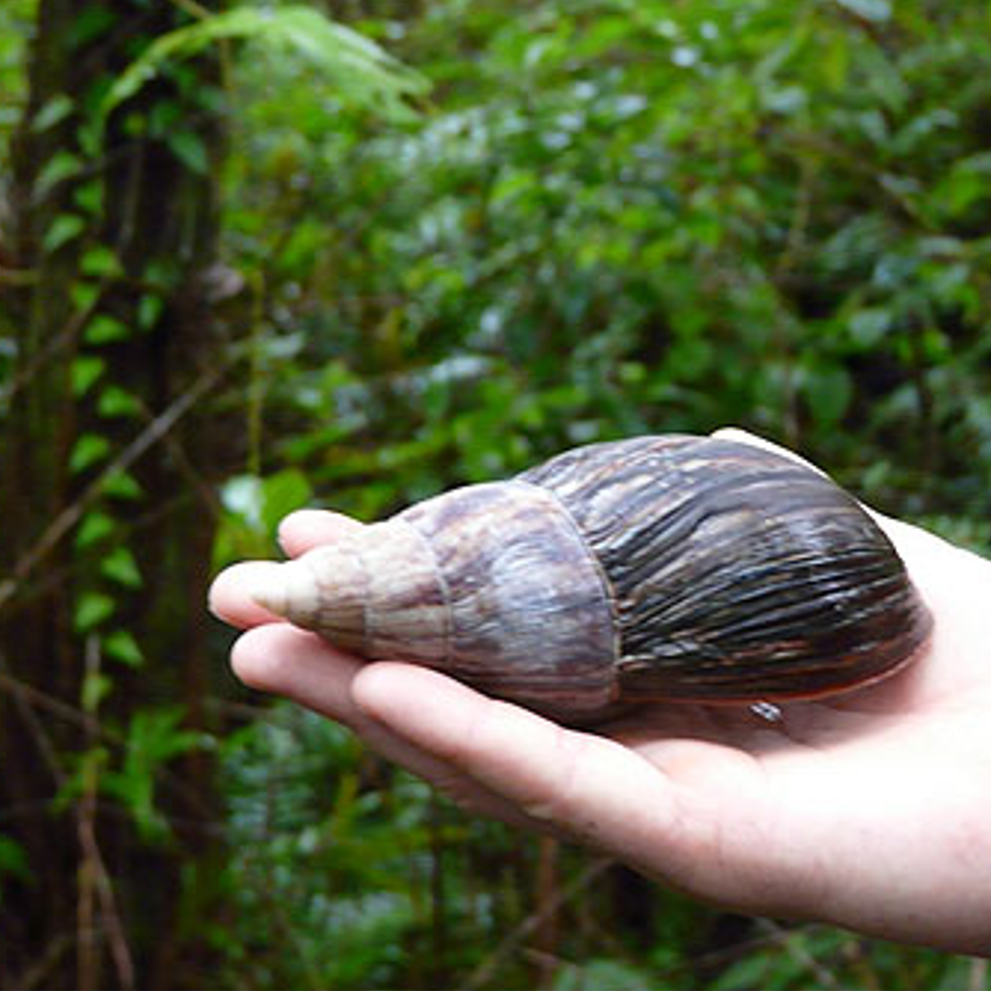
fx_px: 3433
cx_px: 650
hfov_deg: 16.4
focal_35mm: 106
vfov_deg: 16.4
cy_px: 493
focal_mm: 14.7
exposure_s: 1/40
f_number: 3.6
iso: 400
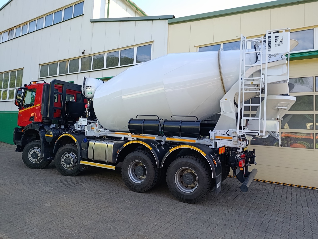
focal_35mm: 23
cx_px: 159
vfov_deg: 59.0
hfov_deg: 73.9
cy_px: 120
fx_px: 212
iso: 51
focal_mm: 6.11
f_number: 1.65
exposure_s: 1/100
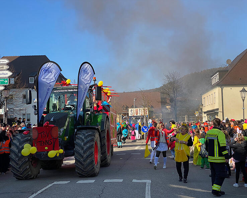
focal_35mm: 55
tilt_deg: +2.6
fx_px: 402
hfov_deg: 34.1
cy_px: 100
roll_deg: +0.7
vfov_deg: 27.6
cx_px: 118
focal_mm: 6
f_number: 2
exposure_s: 1/1089
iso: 20
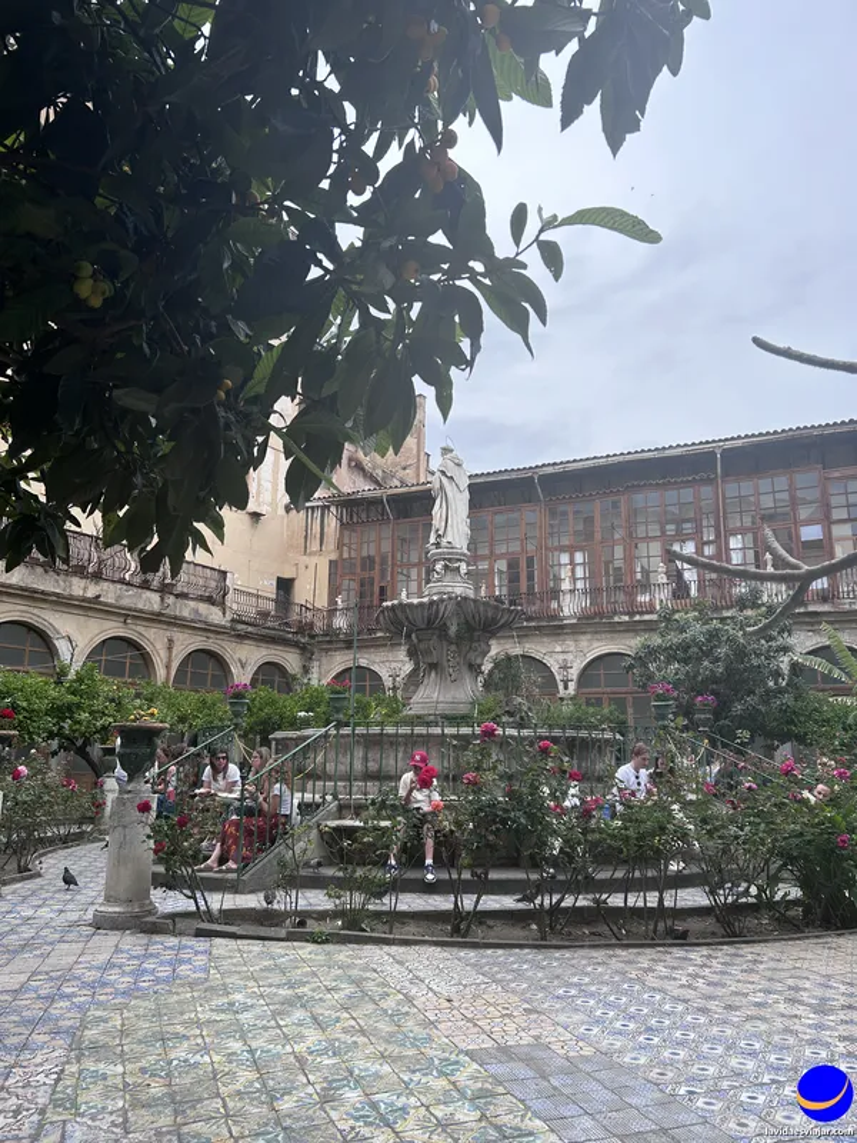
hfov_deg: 53.1
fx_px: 858
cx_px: 428
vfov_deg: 67.3
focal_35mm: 26
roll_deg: -0.3
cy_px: 572
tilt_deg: +12.9
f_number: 1.5
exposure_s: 1/1488
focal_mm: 5.7
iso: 50
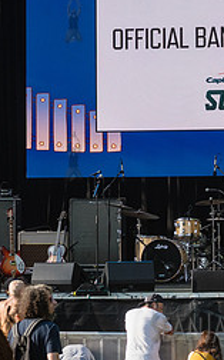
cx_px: 257
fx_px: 2115
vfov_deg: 9.7
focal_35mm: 216
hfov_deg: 6.0
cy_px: 86
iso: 2000
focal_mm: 92
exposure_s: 1/4000
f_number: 5
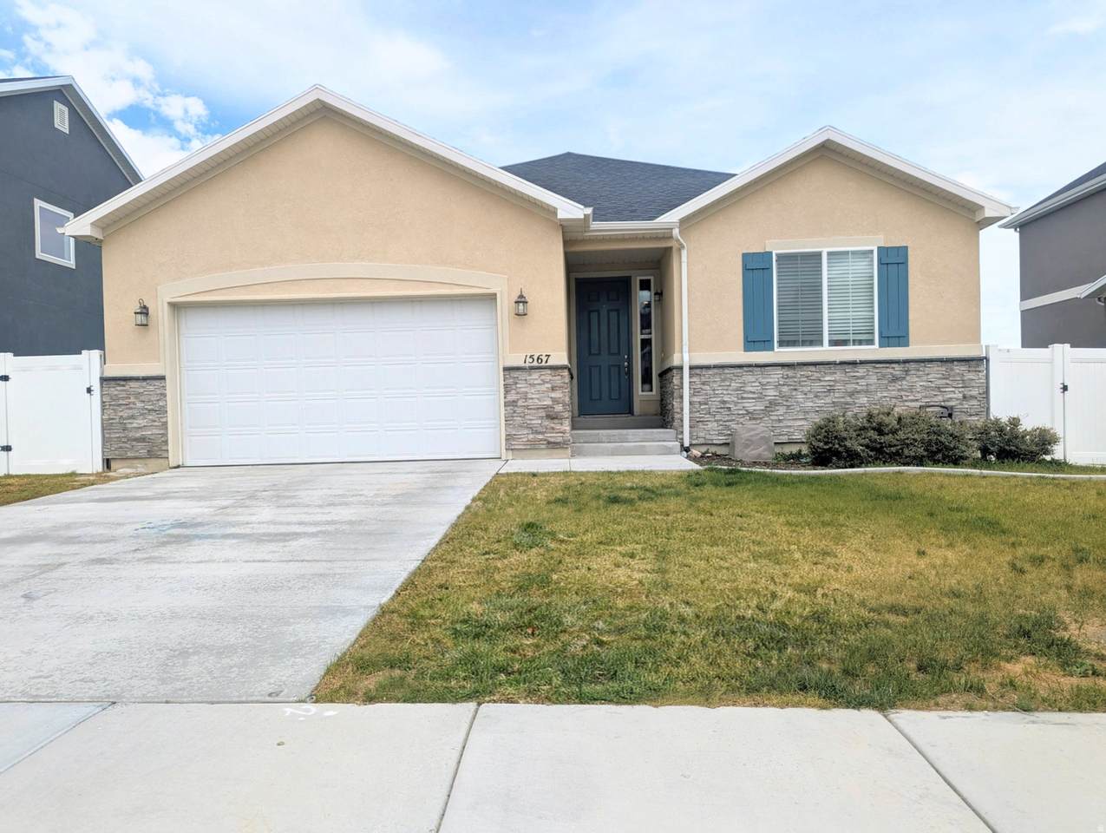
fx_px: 768
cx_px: 553
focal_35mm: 24
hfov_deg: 71.5
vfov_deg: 56.9
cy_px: 416
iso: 46
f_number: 1.85
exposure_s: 1/1825
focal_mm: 6.81
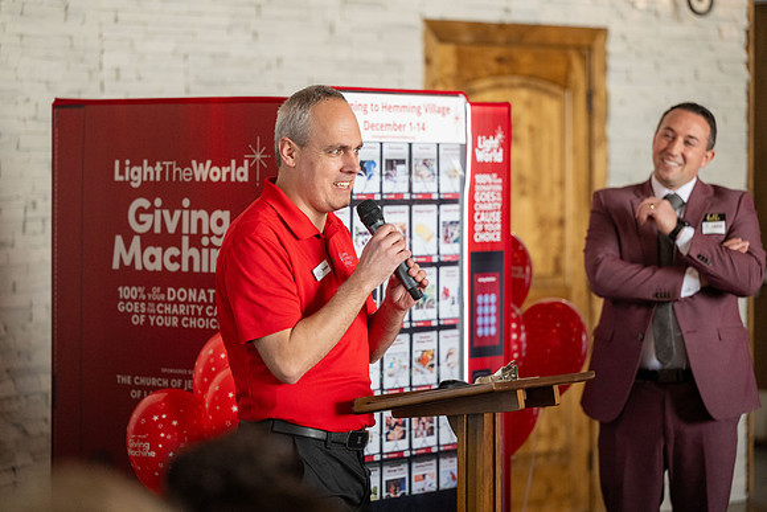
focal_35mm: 120
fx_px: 2557
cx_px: 384
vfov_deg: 11.4
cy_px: 256
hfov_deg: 17.1
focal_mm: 120
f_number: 2.8
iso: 1600
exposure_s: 1/500
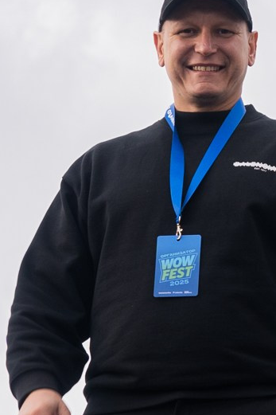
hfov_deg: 4.7
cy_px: 208
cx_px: 387
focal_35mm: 291
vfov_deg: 7.1
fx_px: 3348
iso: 125
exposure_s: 1/160
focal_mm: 52.7
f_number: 5
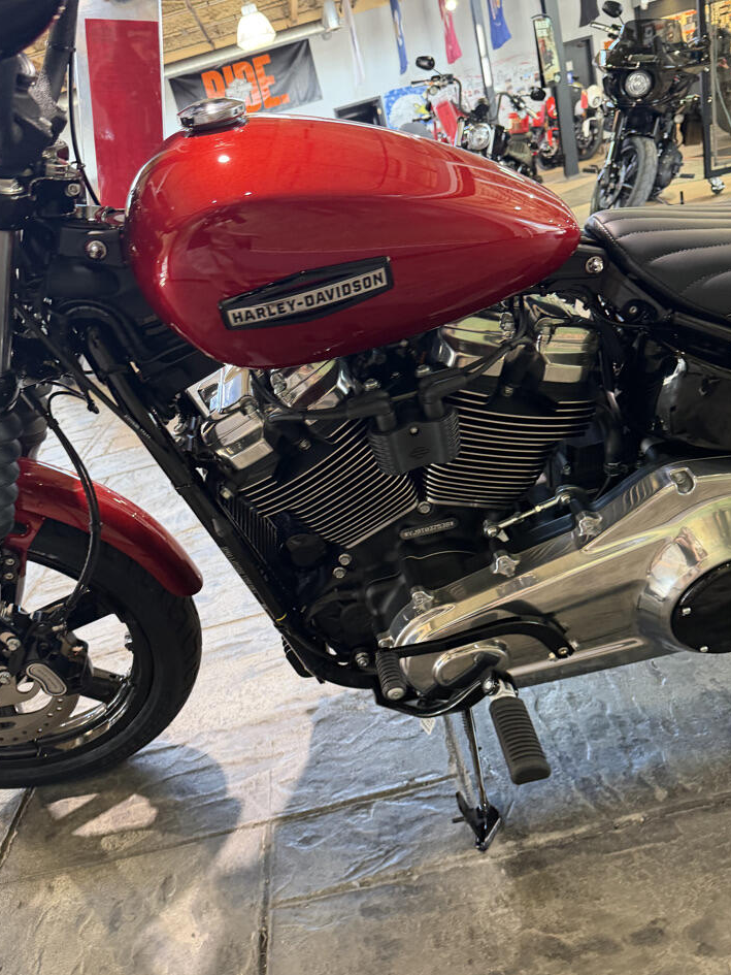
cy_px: 495
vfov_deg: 67.3
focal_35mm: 26
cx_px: 348
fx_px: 732
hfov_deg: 53.1
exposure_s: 1/60
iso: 320
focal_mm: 6.76
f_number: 1.78
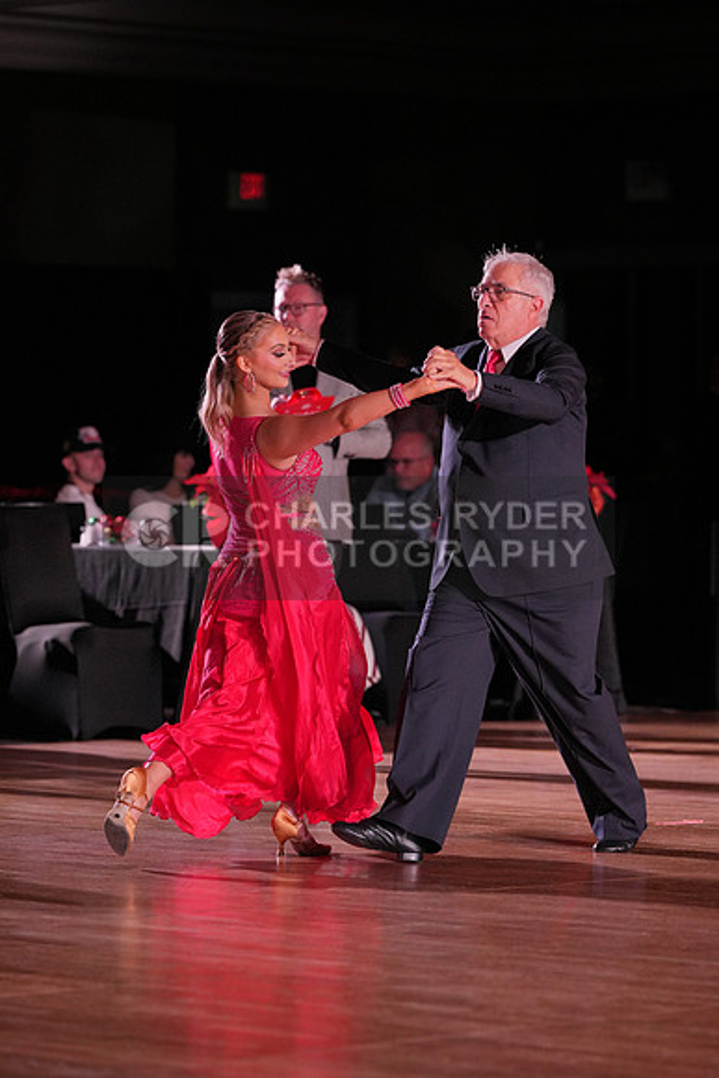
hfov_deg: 8.1
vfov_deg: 12.1
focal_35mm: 170
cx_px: 360
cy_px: 539
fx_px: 5089
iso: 2500
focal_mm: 170
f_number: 4
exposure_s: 1/500
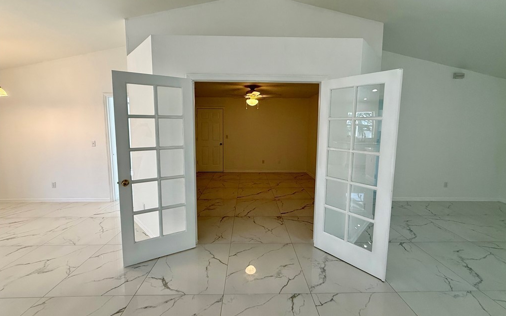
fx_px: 207
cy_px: 145
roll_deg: -0.3
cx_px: 254
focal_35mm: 15
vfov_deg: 74.7
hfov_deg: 101.5
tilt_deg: -4.3
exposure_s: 1/120
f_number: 2.2
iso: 125
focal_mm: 2.22
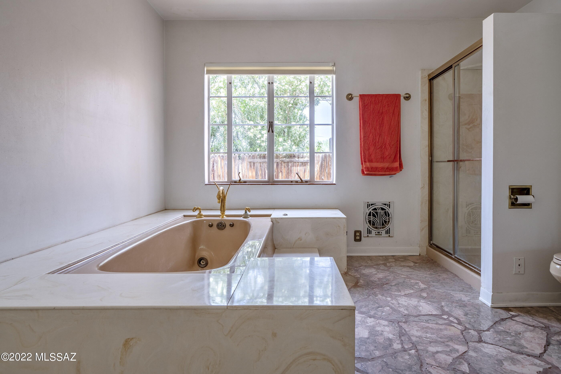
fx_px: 312
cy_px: 187
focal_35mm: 20
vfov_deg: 61.9
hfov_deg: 84.0
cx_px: 280
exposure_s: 1/400
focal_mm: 20
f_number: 7.1
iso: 200
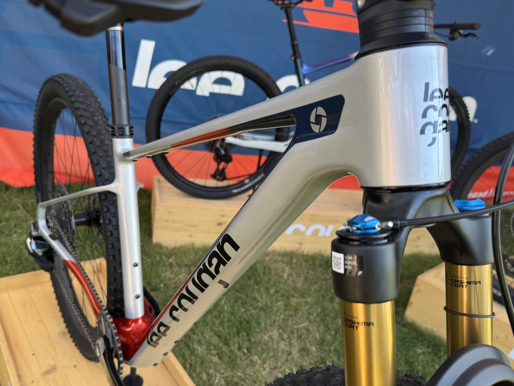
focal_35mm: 24
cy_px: 193
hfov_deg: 71.6
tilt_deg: -25.1
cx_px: 257
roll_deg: -6.1
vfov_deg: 56.8
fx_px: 356
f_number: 1.78
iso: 64
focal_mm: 6.76
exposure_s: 1/221
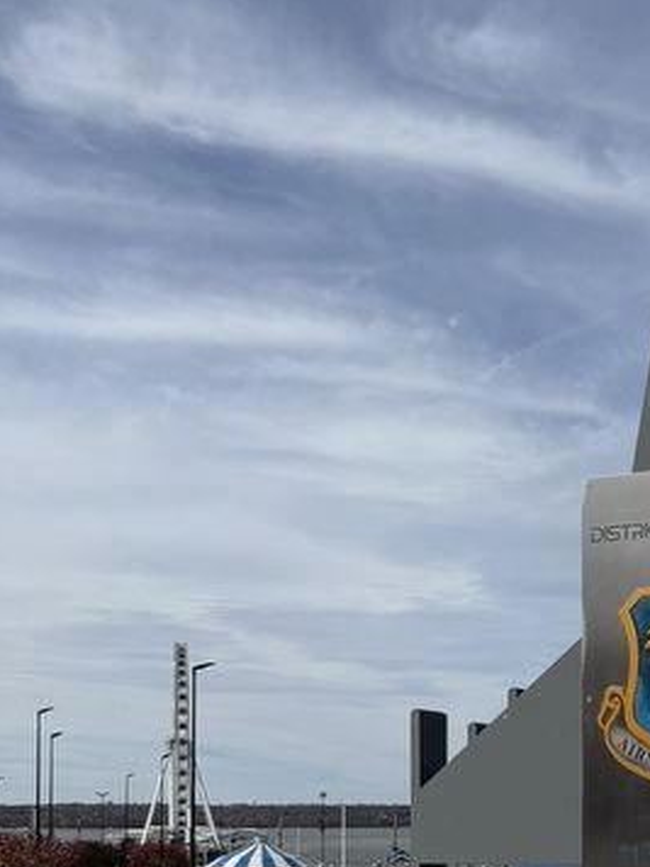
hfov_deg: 25.0
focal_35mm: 54
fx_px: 1352
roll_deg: +0.1
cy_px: 796
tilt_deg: +3.3
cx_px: 725
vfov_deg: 33.5
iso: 80
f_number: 1.78
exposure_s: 1/7353
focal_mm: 6.76
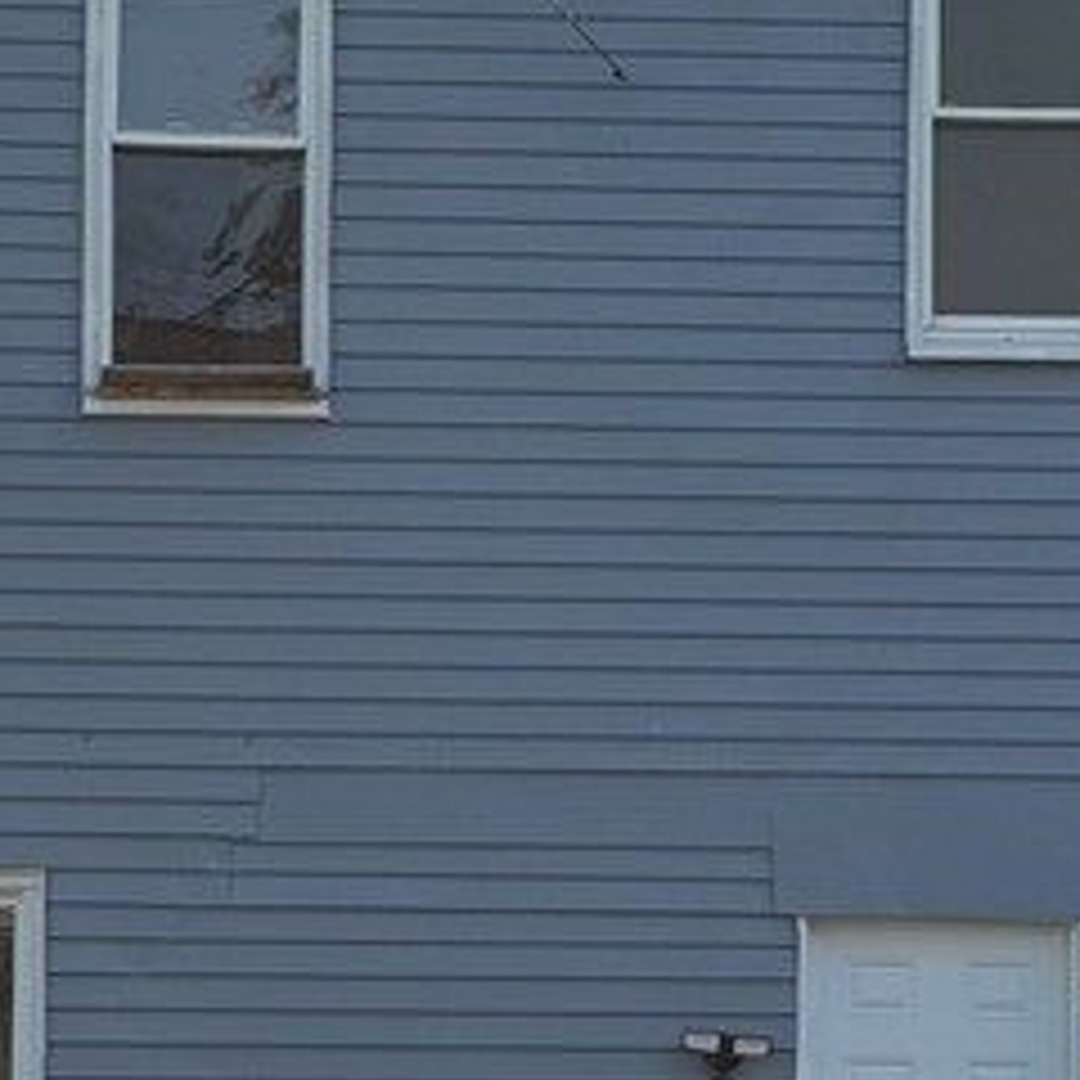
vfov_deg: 9.7
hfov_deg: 9.7
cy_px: 702
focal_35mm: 181
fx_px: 6389
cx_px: 562
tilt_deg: +3.8
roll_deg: -0.5
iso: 80
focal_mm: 6.76
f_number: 1.78
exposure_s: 1/4098
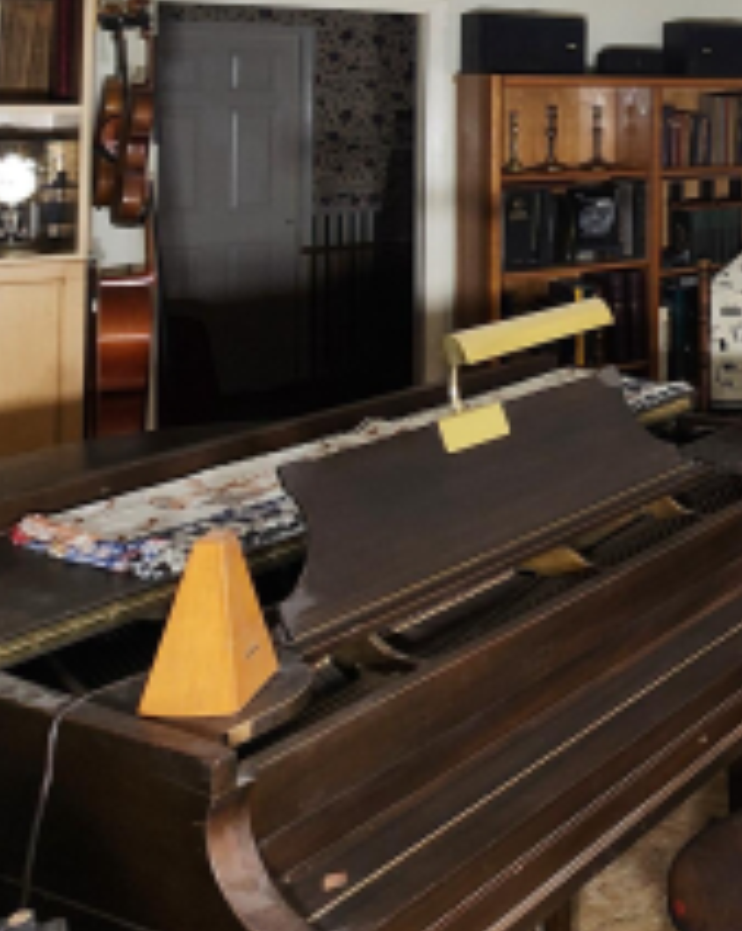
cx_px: 1021
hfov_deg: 28.6
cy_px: 92
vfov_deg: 42.1
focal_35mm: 40
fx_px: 1100
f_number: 2.2
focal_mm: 2.2
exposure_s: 1/60
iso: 50
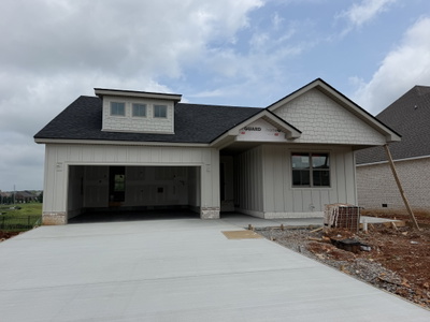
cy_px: 161
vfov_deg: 56.8
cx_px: 215
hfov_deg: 71.6
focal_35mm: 24
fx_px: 298
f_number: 1.78
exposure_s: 1/9091
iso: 80
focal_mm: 6.76
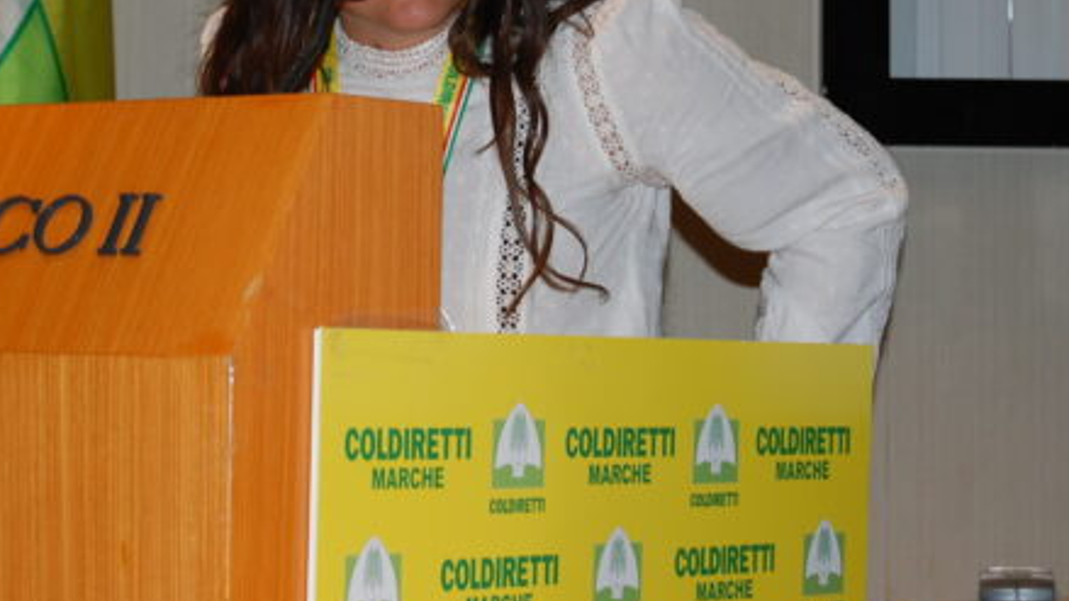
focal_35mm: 137
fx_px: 3879
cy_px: 109
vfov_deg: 8.8
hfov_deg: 15.7
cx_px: 419
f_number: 5.6
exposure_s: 1/60
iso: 400
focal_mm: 55
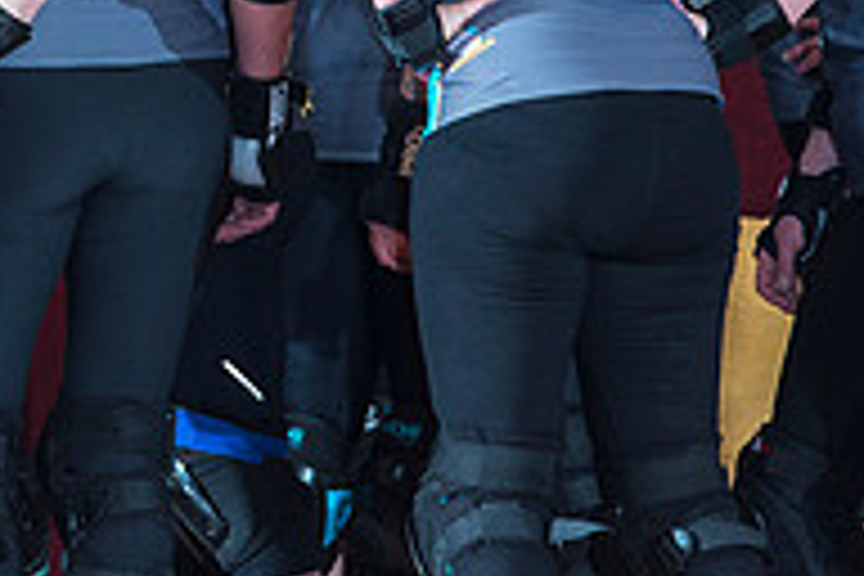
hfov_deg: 3.7
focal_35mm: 560
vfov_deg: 2.5
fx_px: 13439
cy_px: 119
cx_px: -58
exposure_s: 1/160
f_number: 6.3
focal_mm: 185
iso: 800
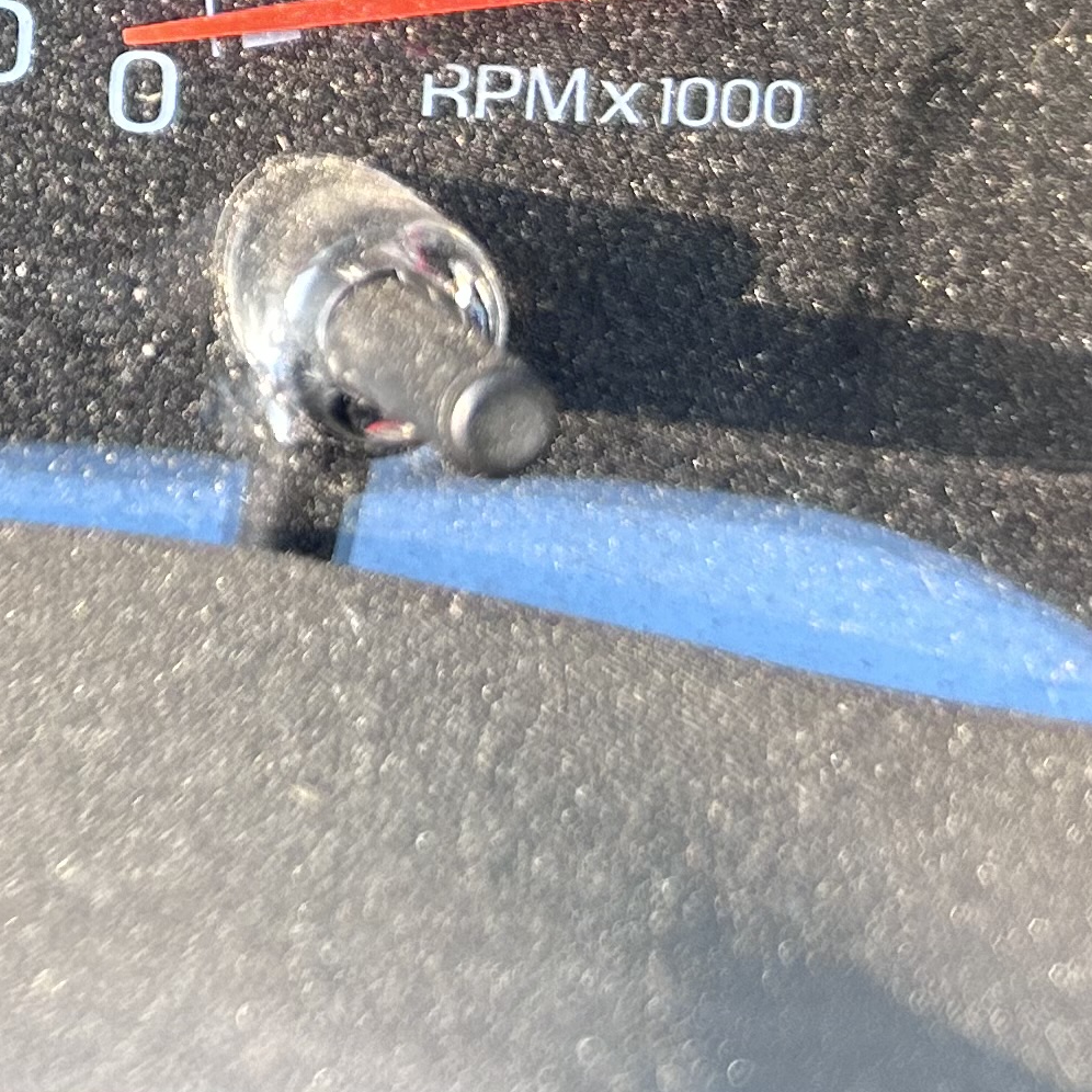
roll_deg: -4.7
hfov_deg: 16.5
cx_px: -687
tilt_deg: -27.6
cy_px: -312
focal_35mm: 93
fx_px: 3319
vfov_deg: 17.6
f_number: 1.5
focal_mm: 5.7
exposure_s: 1/106
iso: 125
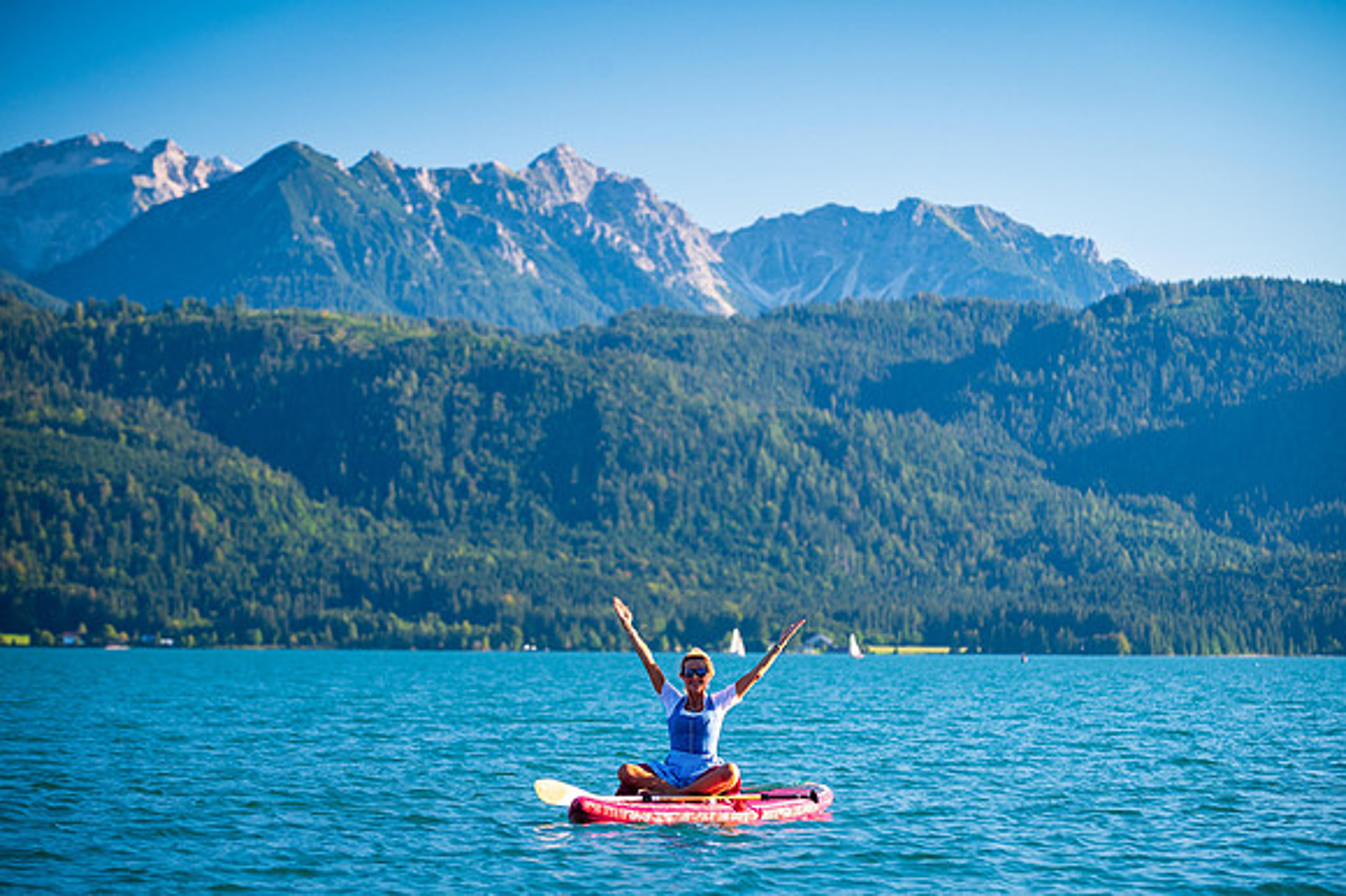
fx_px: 5013
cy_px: 448
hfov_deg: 15.3
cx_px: 673
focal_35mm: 134
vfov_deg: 10.2
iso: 125
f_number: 4.5
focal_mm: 125
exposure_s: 1/320
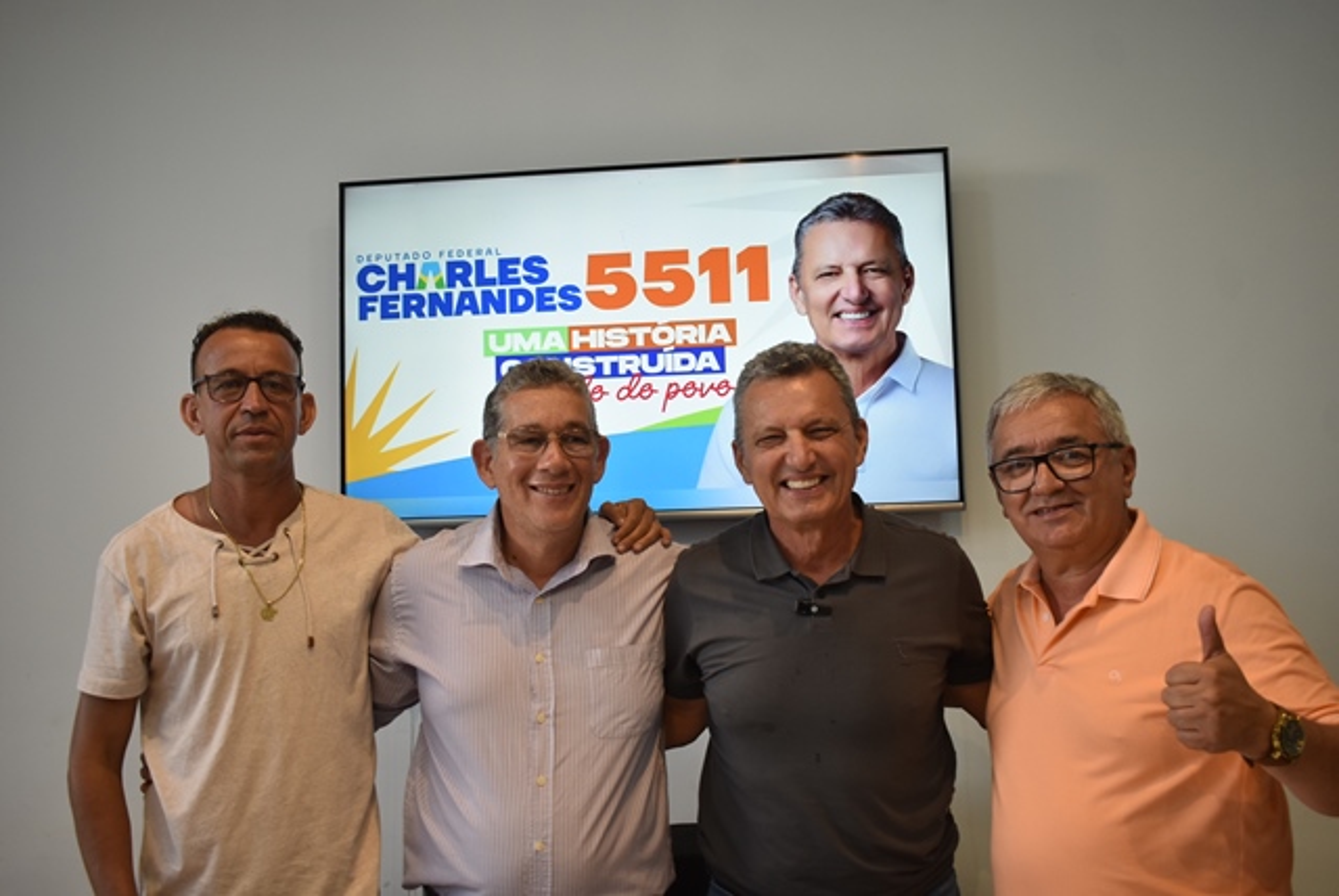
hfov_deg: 53.1
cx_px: 670
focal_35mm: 36
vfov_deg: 36.9
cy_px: 448
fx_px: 1340
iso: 400
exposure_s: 1/80
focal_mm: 24
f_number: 4.5
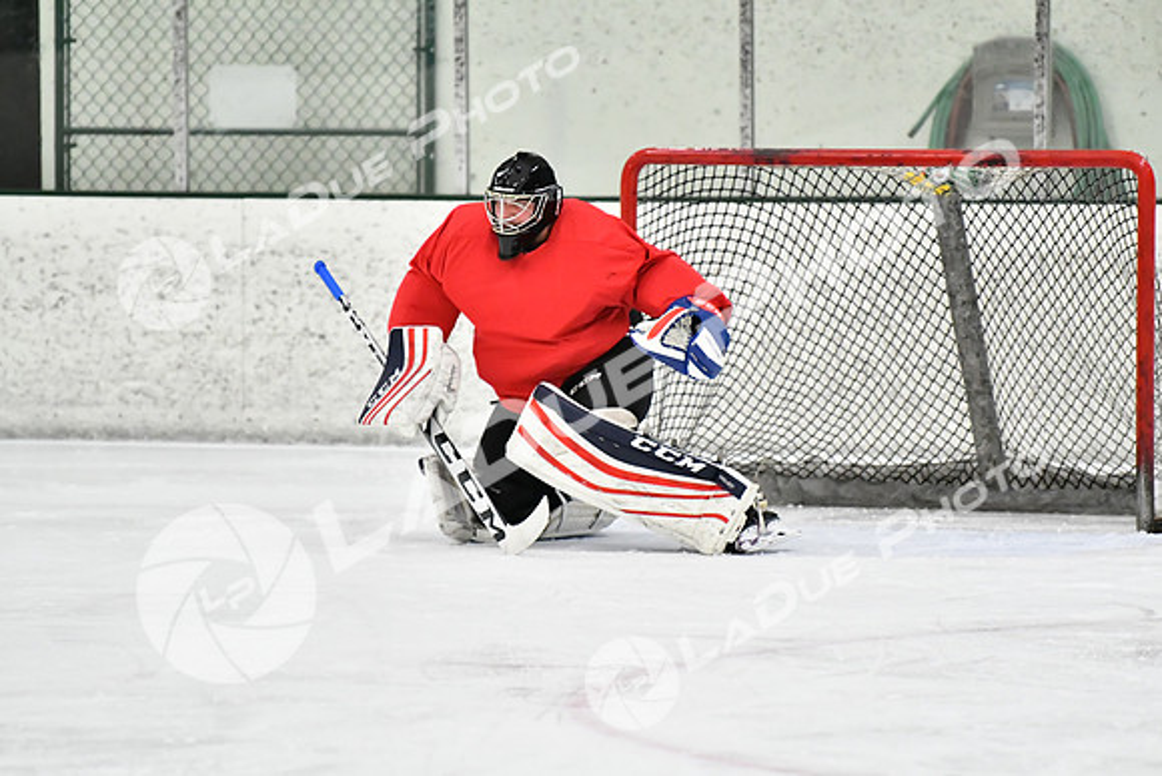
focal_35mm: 285
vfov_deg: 4.8
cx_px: 581
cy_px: 388
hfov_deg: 7.2
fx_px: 9201
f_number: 2.8
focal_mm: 190
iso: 5000
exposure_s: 1/1250
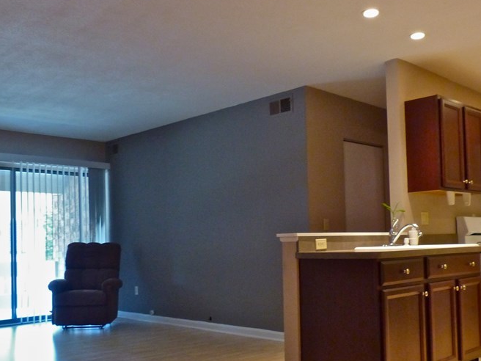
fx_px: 542
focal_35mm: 39
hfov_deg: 47.7
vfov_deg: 36.6
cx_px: 280
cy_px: 224
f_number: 3.5
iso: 400
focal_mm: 4.5
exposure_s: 1/15
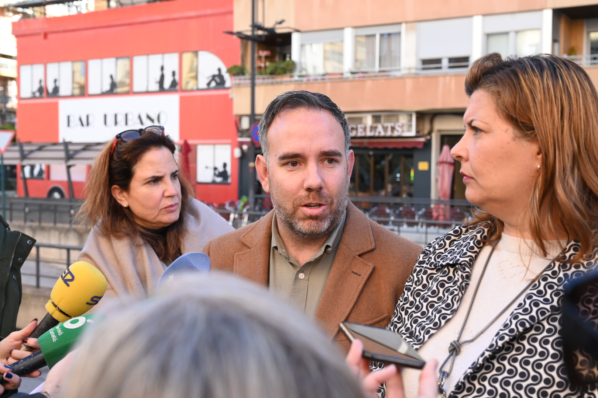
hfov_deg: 41.9
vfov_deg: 28.6
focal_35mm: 47
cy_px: 199
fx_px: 781
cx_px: 299
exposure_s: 1/200
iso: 500
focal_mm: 47
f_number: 6.3
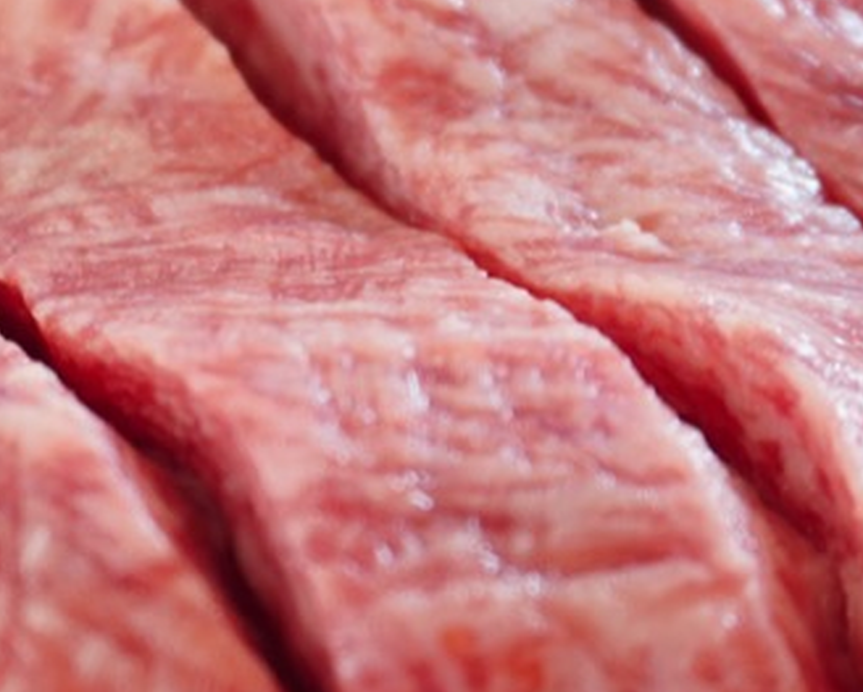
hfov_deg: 14.7
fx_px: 3291
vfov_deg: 12.0
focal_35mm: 129
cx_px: 47
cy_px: 280
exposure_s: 1/40
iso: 125
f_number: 5
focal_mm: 25
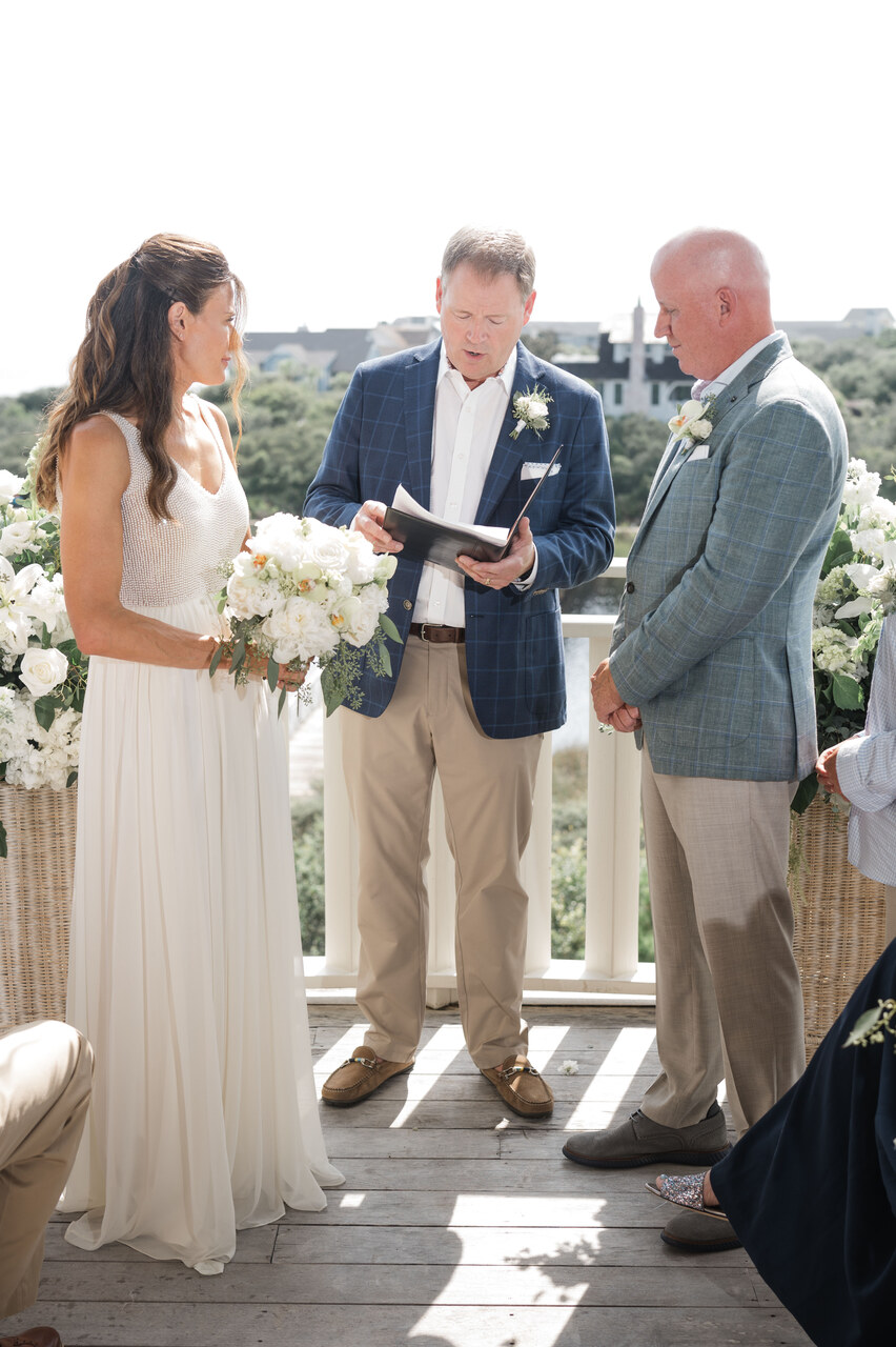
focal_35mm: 50
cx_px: 448
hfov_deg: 27.0
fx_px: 1869
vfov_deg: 39.6
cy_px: 674
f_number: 4
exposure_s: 1/200
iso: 50
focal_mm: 50
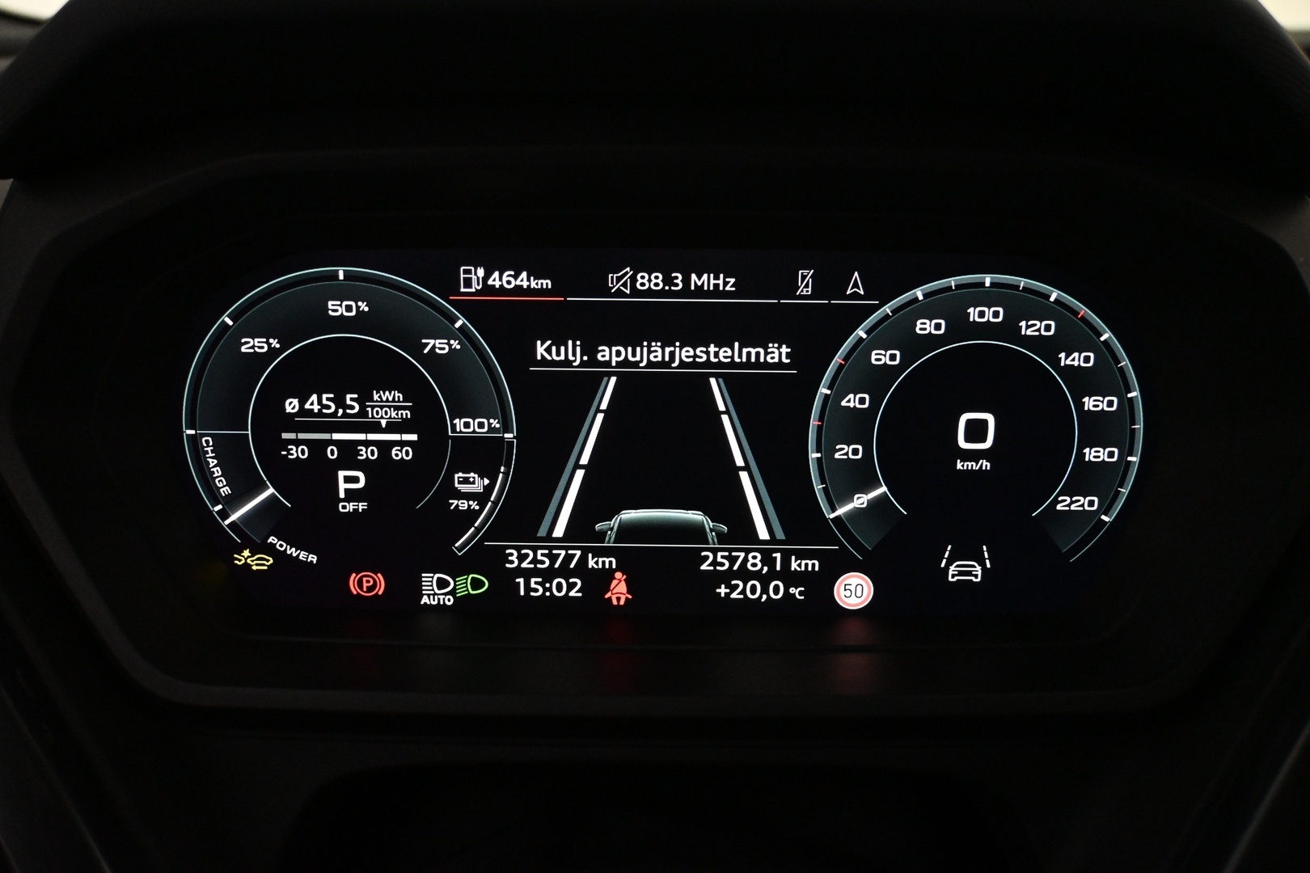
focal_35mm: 33
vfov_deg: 40.0
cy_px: 436
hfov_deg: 57.2
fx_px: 1201
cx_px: 655
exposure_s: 1/125
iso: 4000
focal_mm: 22
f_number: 4
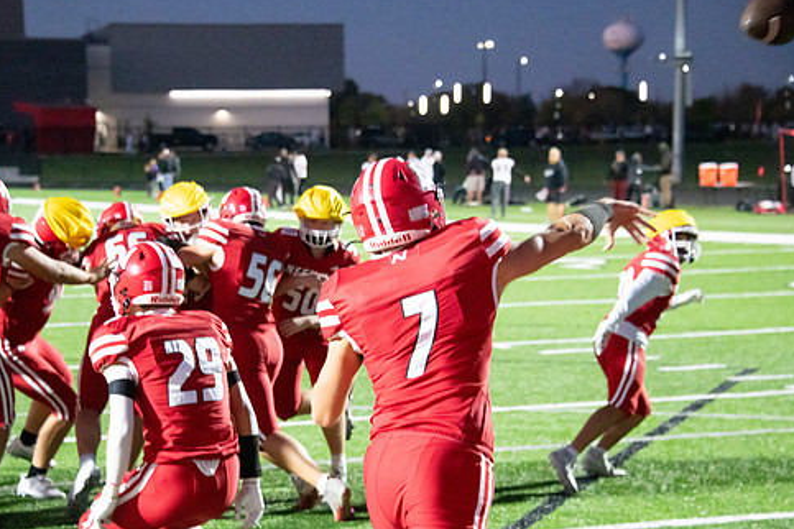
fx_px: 2382
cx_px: 330
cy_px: 298
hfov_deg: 18.9
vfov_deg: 12.7
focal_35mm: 108
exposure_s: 1/500
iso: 25600
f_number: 5.6
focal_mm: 90
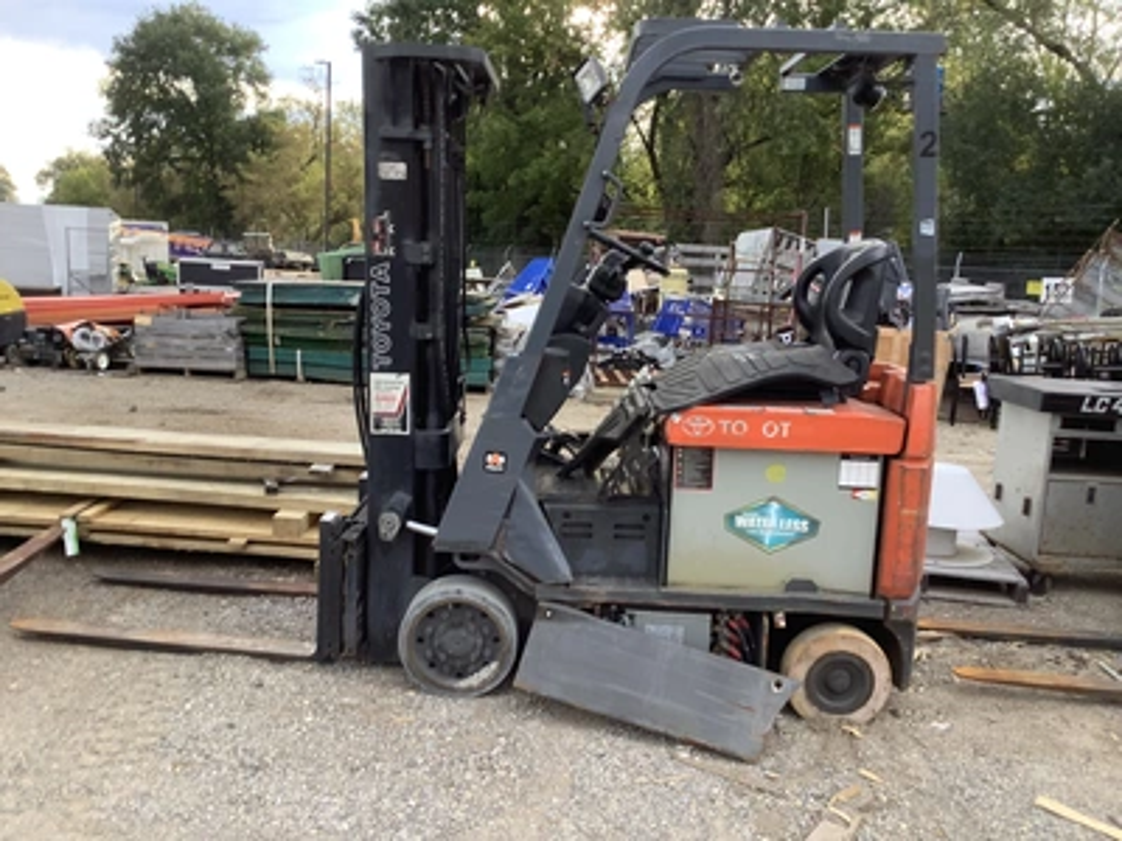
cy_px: 420
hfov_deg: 58.4
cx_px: 561
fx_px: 1005
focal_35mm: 31
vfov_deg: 45.4
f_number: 2.4
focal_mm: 3.3
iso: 32
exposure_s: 1/120
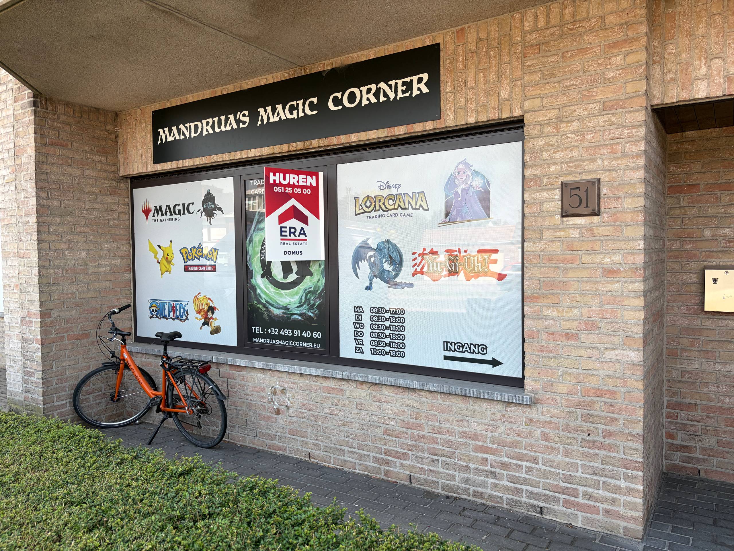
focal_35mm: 26
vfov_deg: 53.1
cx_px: 367
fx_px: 551
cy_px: 276
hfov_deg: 67.3
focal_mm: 5.96
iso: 50
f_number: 1.6
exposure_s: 1/402
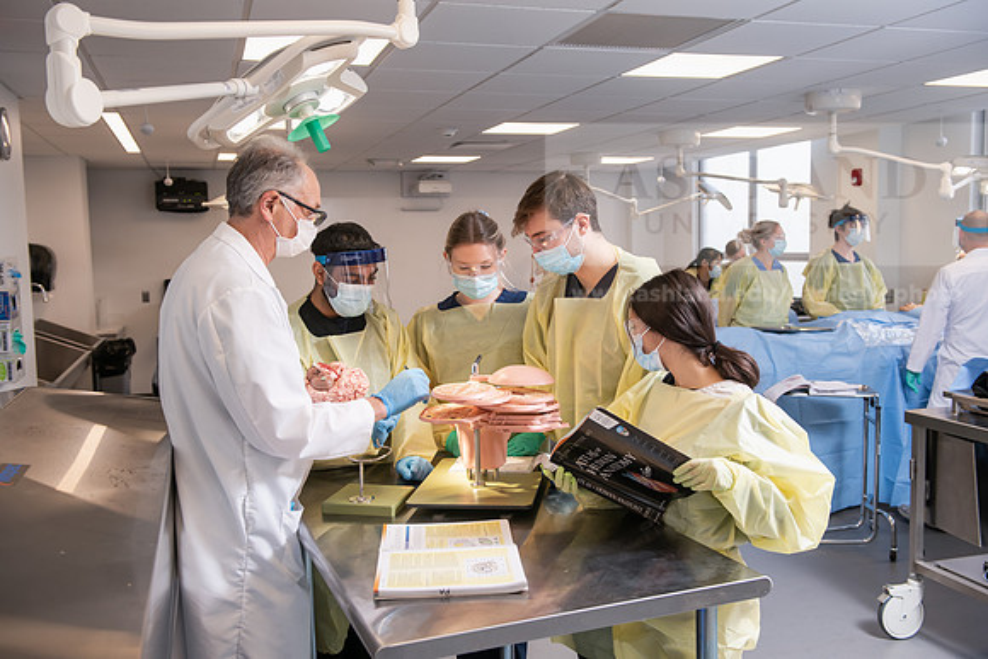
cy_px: 330
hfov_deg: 54.4
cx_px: 494
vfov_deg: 37.9
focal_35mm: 35
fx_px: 961
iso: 400
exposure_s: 1/200
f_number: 4.5
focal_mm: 35
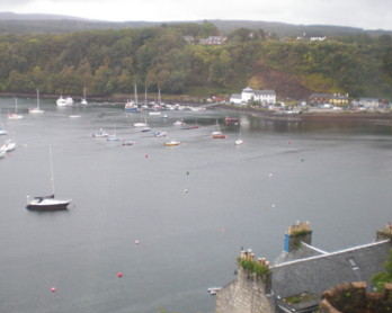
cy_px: 145
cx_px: 163
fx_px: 557
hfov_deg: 38.7
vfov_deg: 31.4
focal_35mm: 48
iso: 64
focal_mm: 6.3
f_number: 3.1
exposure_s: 1/18.1
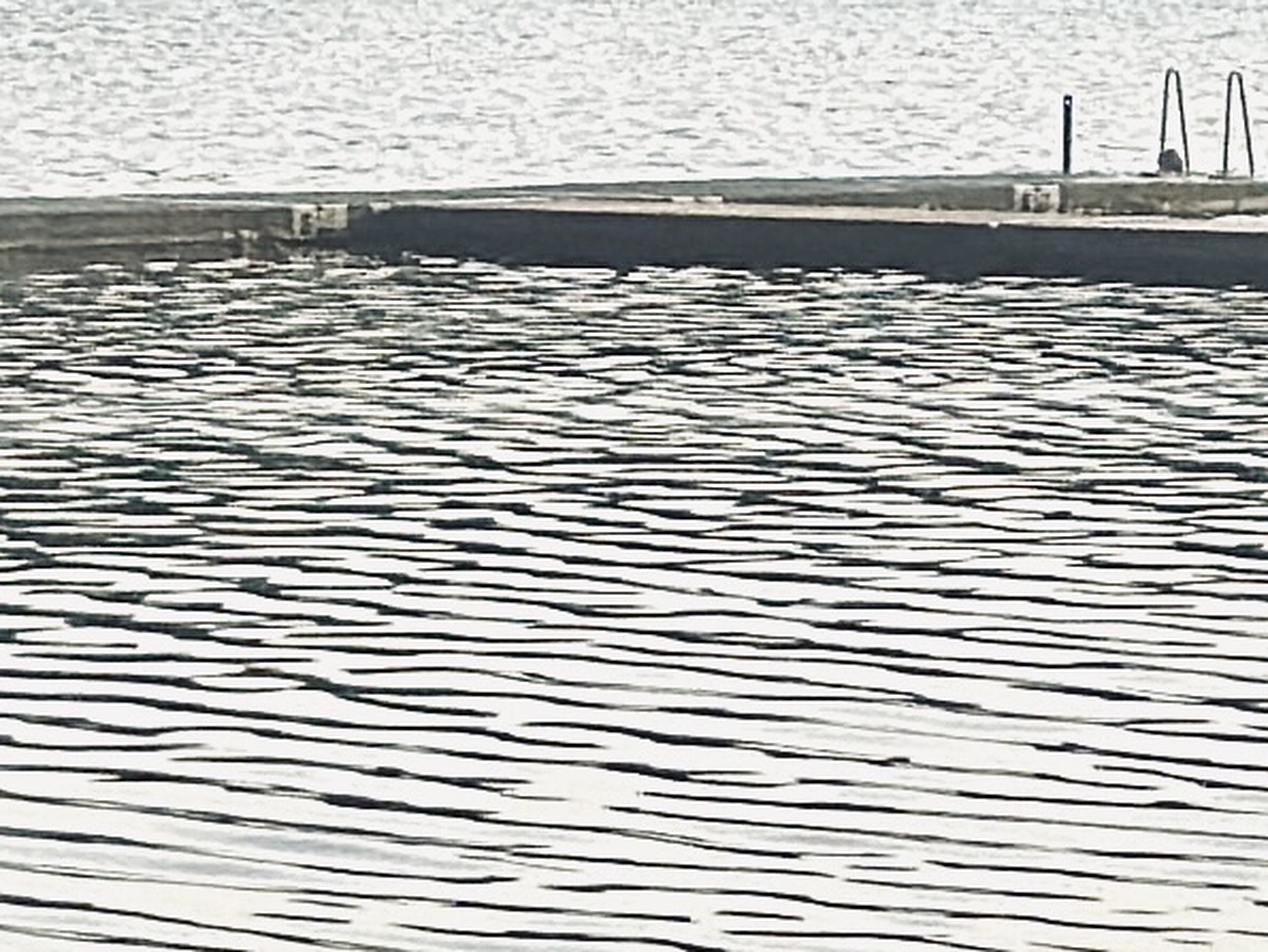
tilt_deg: -2.7
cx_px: 997
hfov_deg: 6.1
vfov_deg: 4.6
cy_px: 398
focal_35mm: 325
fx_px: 11912
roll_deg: -1.2
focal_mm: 6.86
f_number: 1.78
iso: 100
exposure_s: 1/8929
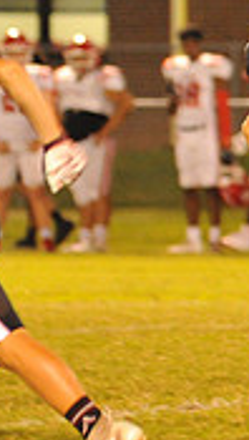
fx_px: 8099
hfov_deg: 1.8
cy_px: 179
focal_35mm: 693
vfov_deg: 3.1
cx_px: 573
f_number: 5
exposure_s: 1/160
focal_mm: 200
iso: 5000
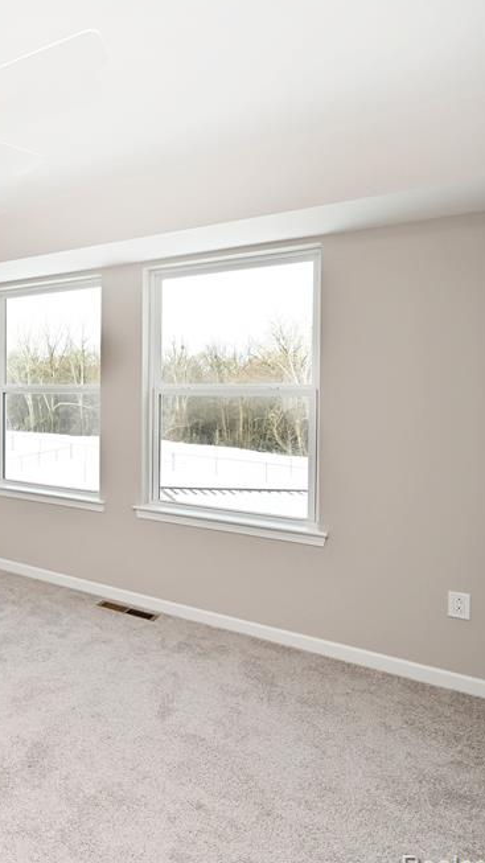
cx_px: -141
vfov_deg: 78.7
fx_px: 526
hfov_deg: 34.9
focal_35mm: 23
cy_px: 436
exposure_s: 1/60
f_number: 9
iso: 320
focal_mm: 14
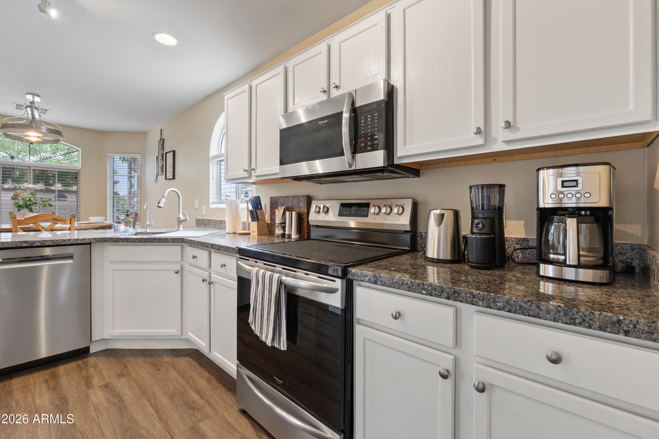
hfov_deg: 100.4
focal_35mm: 15
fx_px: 275
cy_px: 220
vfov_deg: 77.3
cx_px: 330
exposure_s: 1/2
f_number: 8
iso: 320
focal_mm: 10
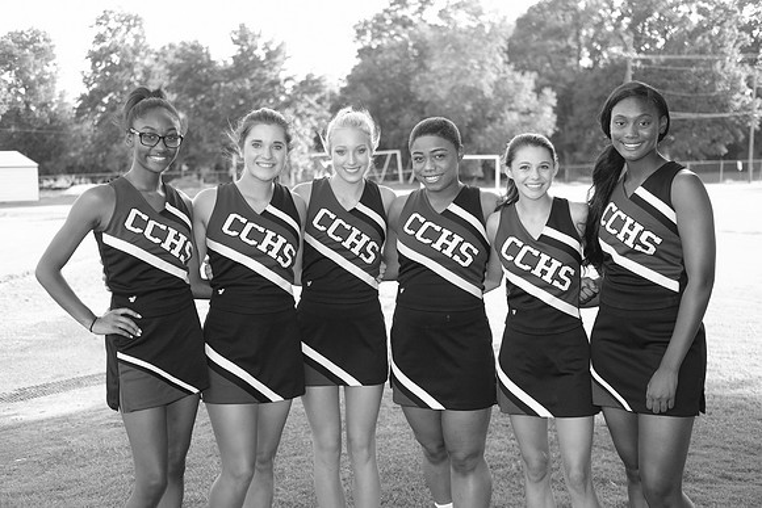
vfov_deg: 25.5
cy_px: 254
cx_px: 381
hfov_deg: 37.5
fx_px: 1122
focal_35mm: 53
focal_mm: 35
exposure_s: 1/250
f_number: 2.5
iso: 200
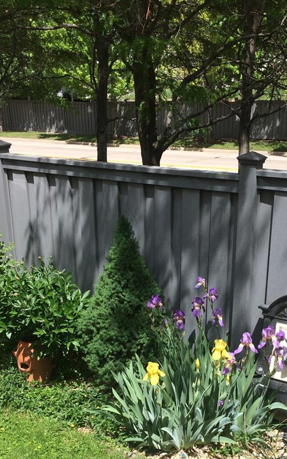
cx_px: 184
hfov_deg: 29.7
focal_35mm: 43
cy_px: 310
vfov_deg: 45.4
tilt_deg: -24.7
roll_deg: +0.2
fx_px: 538
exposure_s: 1/1466
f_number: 2.2
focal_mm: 4.15
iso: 32
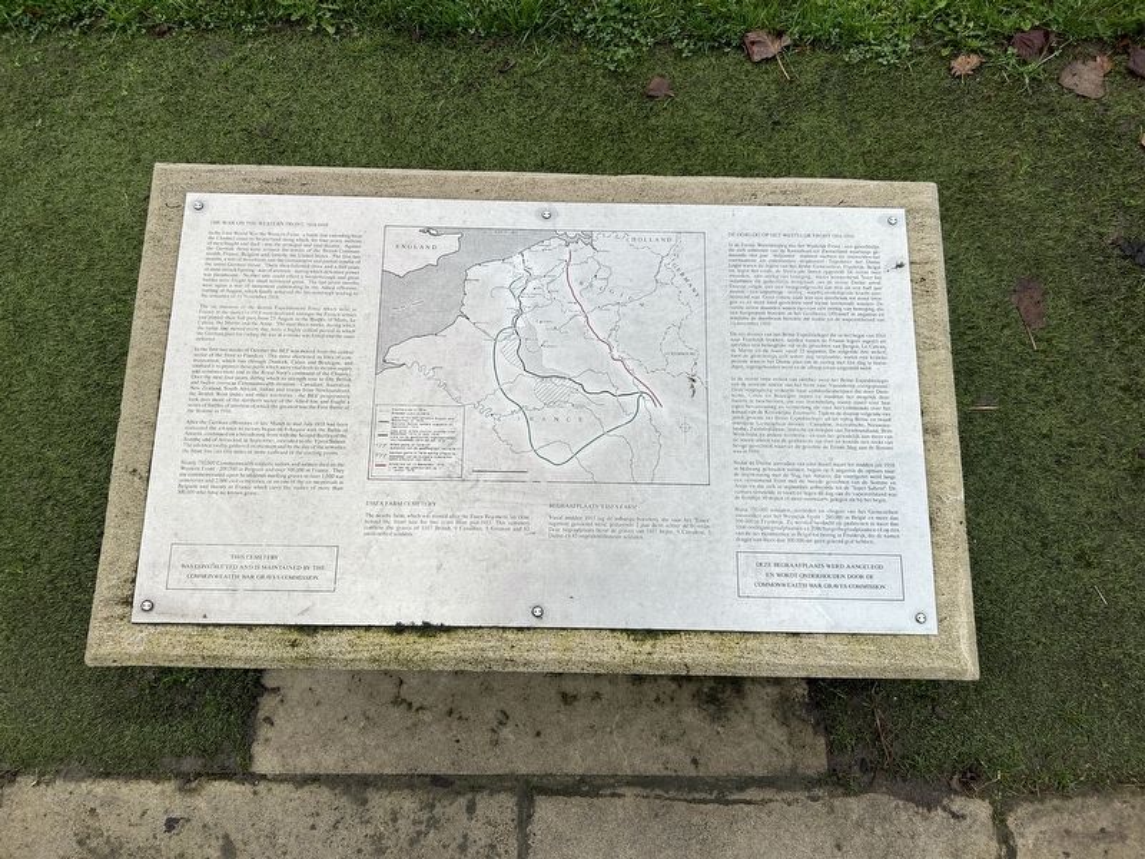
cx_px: 572
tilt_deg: -66.7
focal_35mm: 26
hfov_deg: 67.3
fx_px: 860
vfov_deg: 53.1
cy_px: 430
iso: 50
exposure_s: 1/803
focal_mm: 5.7
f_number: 1.5
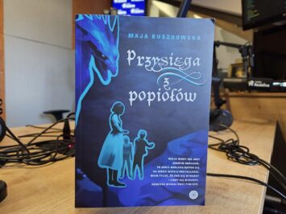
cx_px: 143
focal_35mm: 23
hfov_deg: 73.9
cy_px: 107
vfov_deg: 58.9
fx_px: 190
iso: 640
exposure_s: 1/100
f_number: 1.8
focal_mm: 5.4
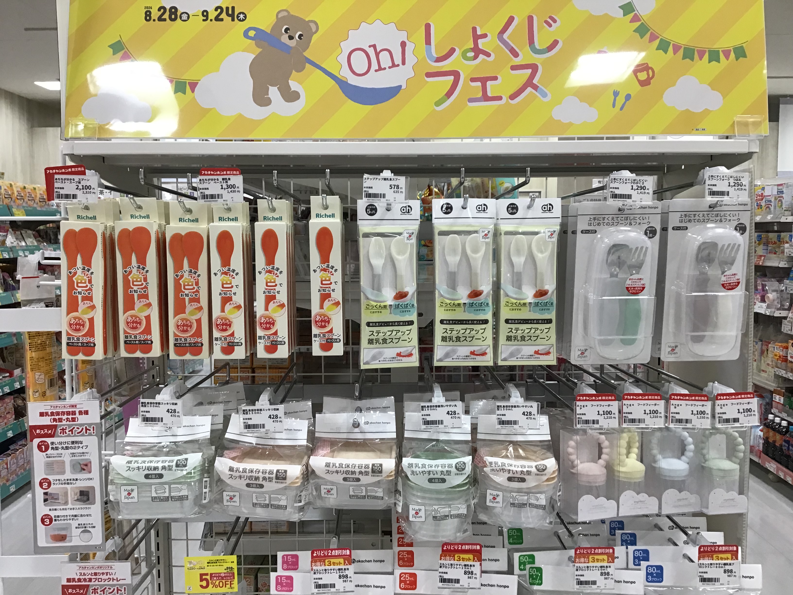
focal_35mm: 31
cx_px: 396
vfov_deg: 45.4
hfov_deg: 58.4
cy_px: 298
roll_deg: +0.6
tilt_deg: -4.7
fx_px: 710
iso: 25
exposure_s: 1/30
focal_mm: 3.3
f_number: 2.4
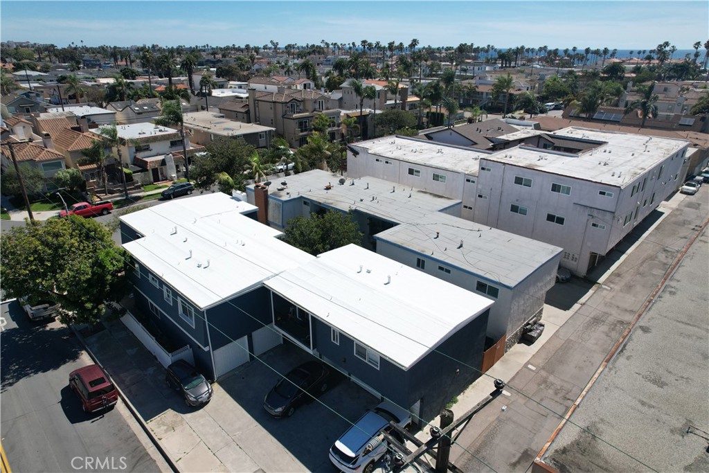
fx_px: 433
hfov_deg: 78.6
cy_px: 236
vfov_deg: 57.2
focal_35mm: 22
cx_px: 354
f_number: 2.8
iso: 100
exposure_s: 1/2500
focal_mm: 8.38
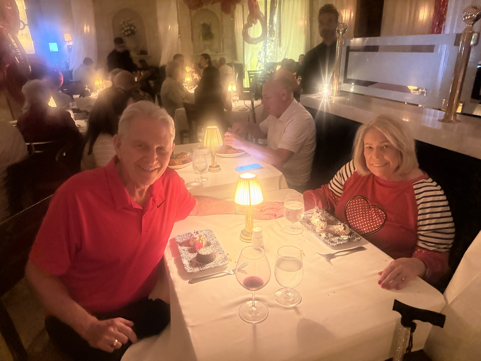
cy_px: 180
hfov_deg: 71.6
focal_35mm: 24
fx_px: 333
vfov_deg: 56.8
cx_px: 240
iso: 1600
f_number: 1.78
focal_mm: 6.76
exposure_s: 1/26
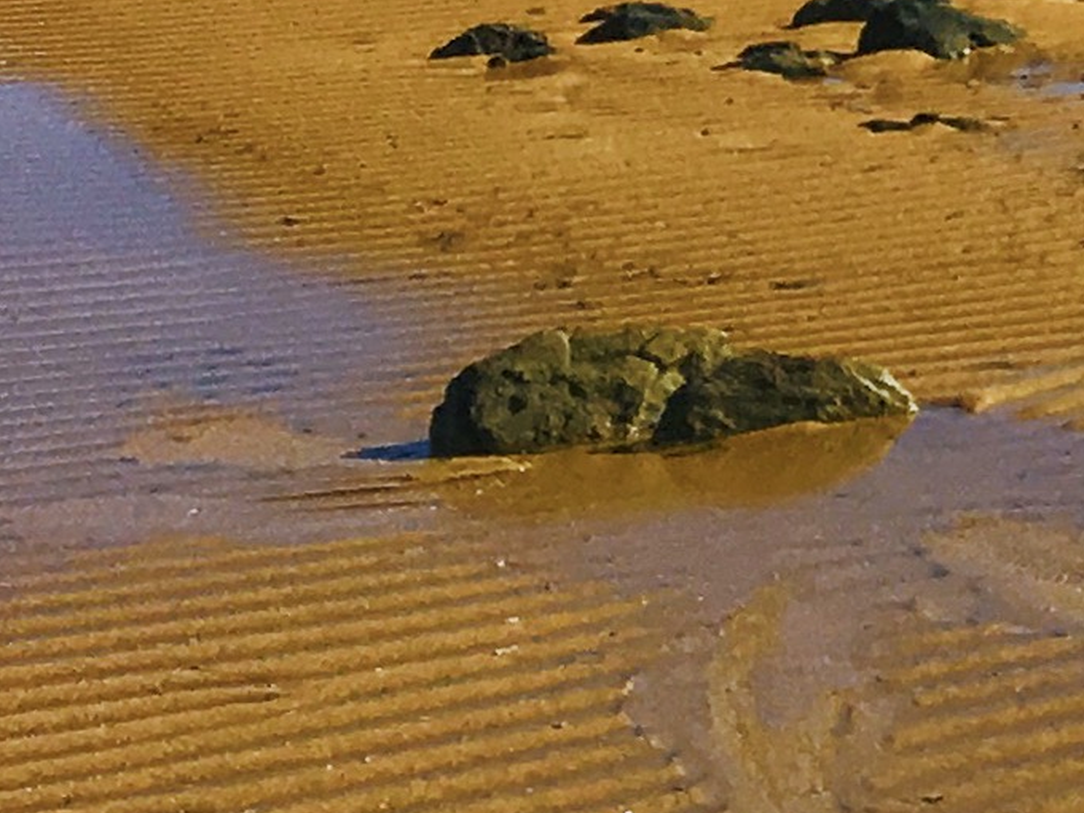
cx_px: 3140
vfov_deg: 8.3
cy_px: -784
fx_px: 5355
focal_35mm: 171
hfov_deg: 9.4
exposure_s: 1/3000
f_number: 2.2
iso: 25
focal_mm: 4.15
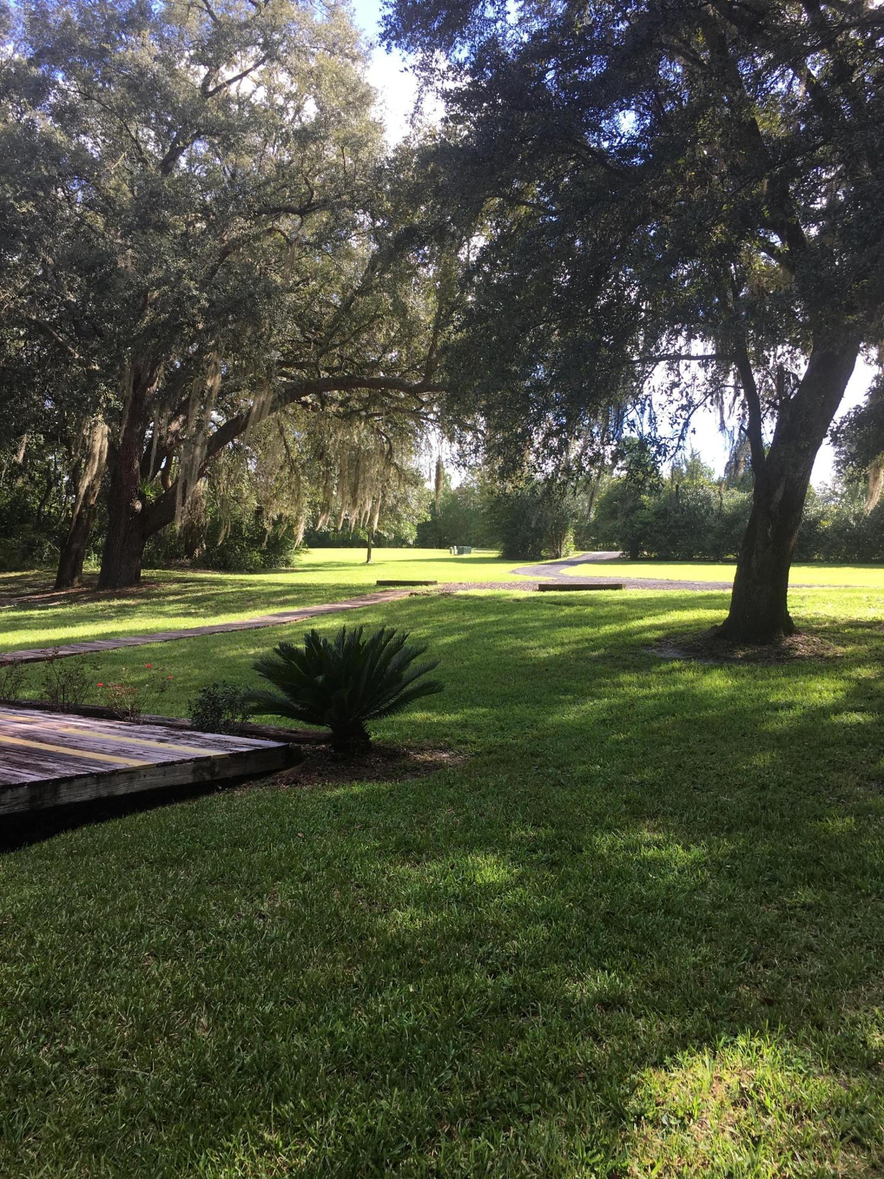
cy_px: 590
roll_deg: -1.7
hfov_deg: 48.2
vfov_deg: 61.7
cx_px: 442
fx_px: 987
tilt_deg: +1.2
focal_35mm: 29
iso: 25
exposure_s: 1/246
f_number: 2.2
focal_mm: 4.15
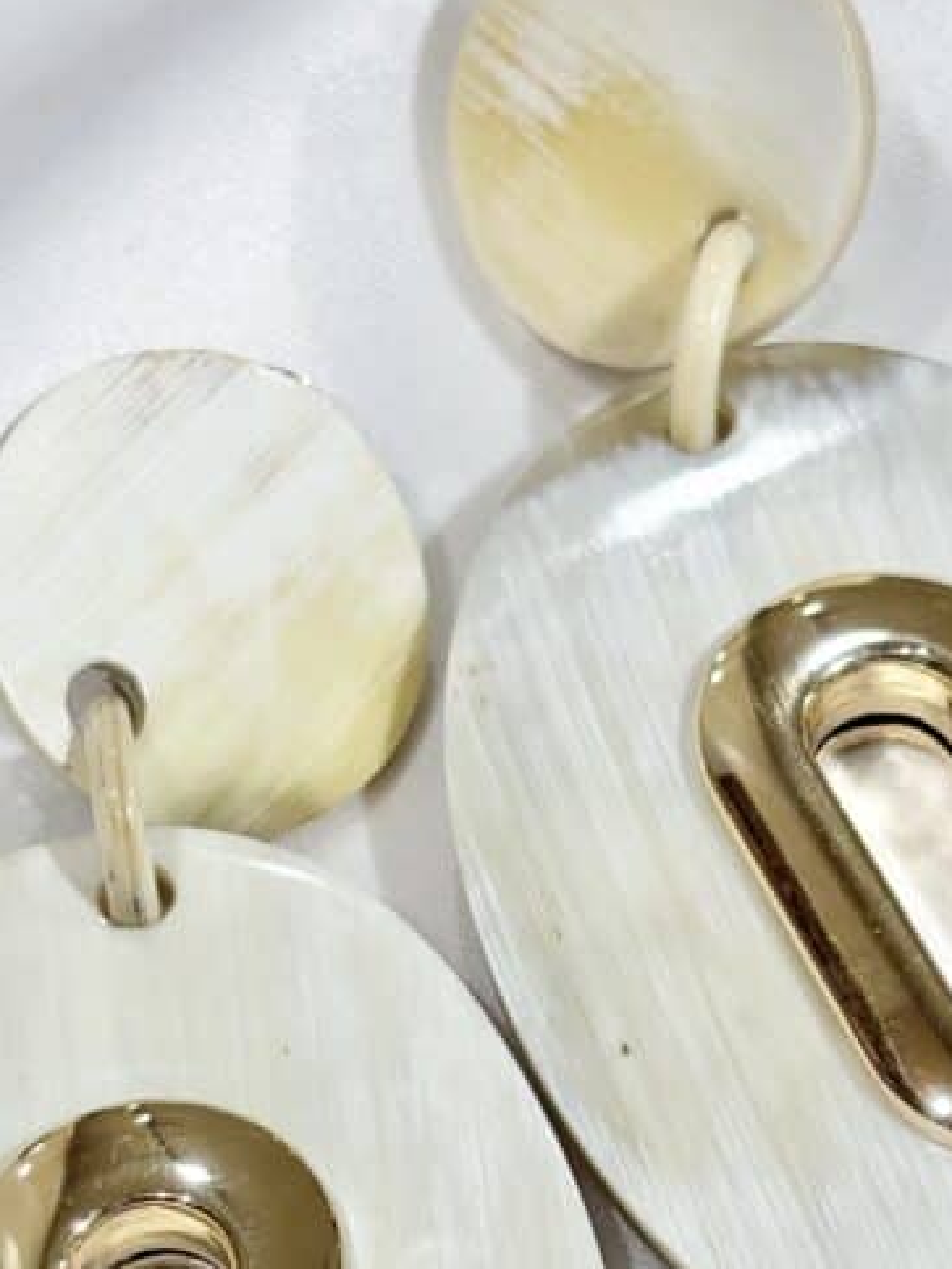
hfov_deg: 13.5
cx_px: 543
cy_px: 1017
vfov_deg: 17.7
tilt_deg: -54.8
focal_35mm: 110
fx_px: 4034
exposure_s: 1/206
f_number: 1.6
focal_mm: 5.96
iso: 32
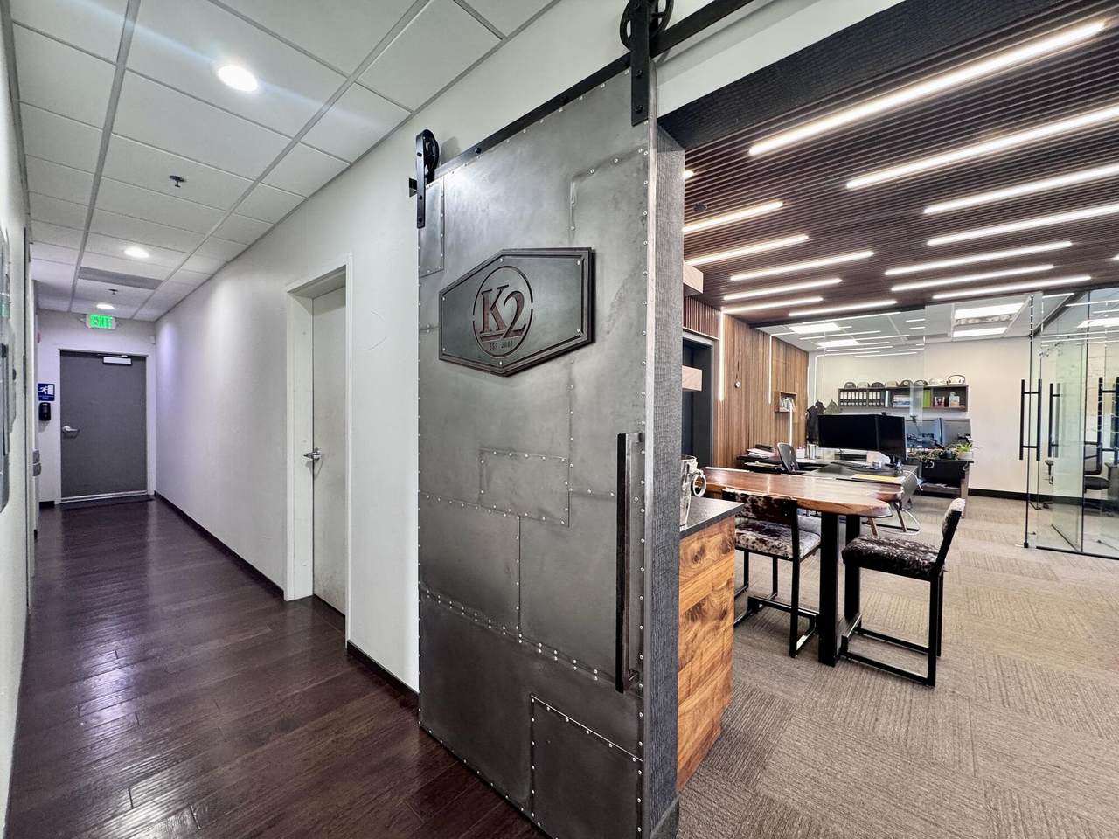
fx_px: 453
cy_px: 420
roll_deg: -0.9
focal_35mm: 14
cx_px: 560
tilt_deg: -1.0
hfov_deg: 102.1
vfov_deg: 85.7
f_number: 2.2
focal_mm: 2.22
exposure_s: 1/60
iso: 200
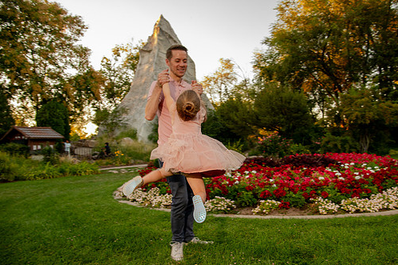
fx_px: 309
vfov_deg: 46.3
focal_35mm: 28
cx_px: 218
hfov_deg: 65.4
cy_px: 141
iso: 640
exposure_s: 1/200
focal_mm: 24
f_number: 4.5
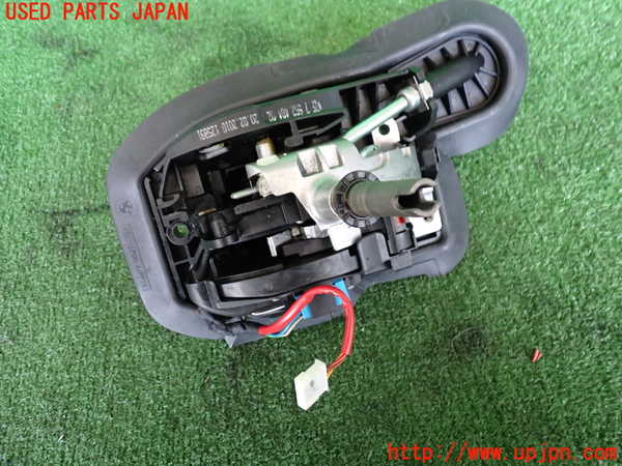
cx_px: 311
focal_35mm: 30
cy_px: 233
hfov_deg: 60.0
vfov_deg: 46.8
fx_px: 539
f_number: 2.3
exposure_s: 1/30
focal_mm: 5.4
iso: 400
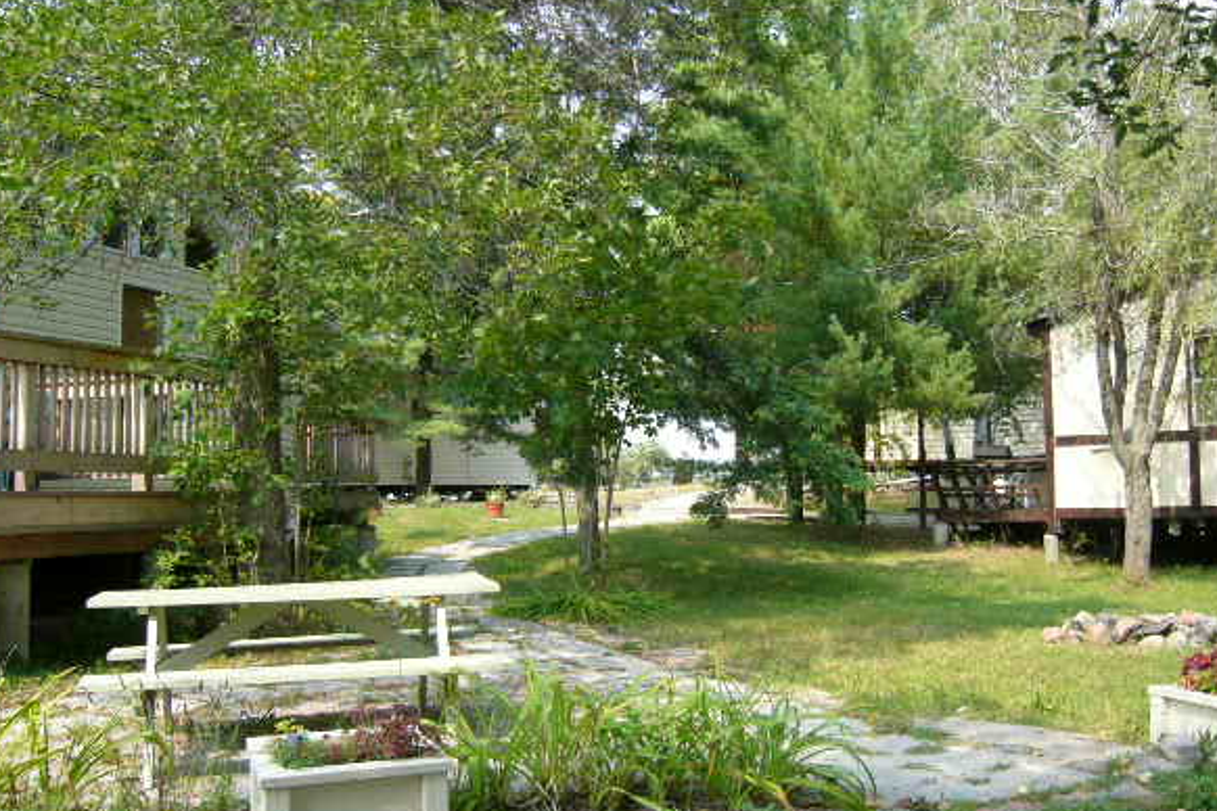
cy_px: 391
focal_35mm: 40
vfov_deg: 33.4
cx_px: 642
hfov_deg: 48.4
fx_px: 1352
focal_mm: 5.8
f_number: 2.8
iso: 50
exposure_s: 1/250
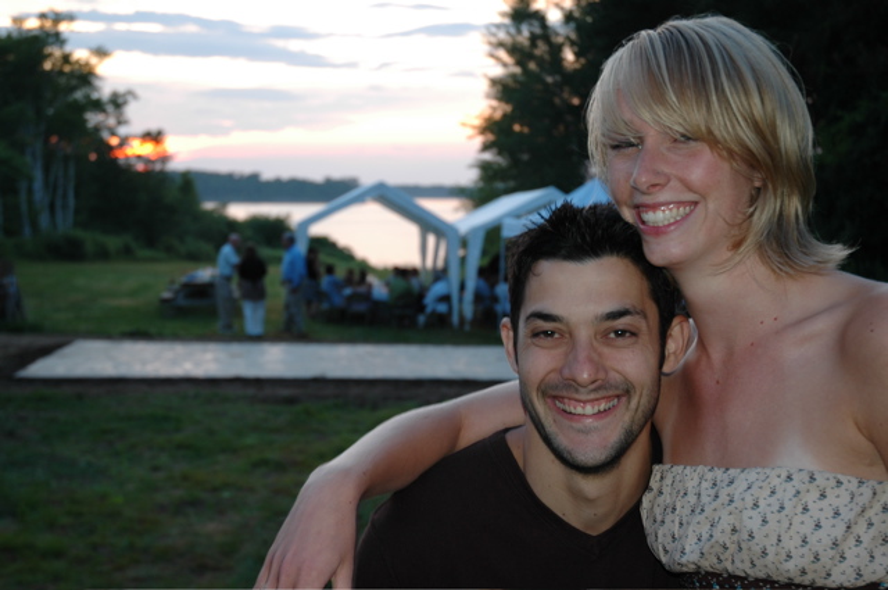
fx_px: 1293
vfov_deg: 25.7
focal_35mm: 52
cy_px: 295
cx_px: 444
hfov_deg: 37.9
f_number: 4.2
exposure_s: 1/50
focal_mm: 35
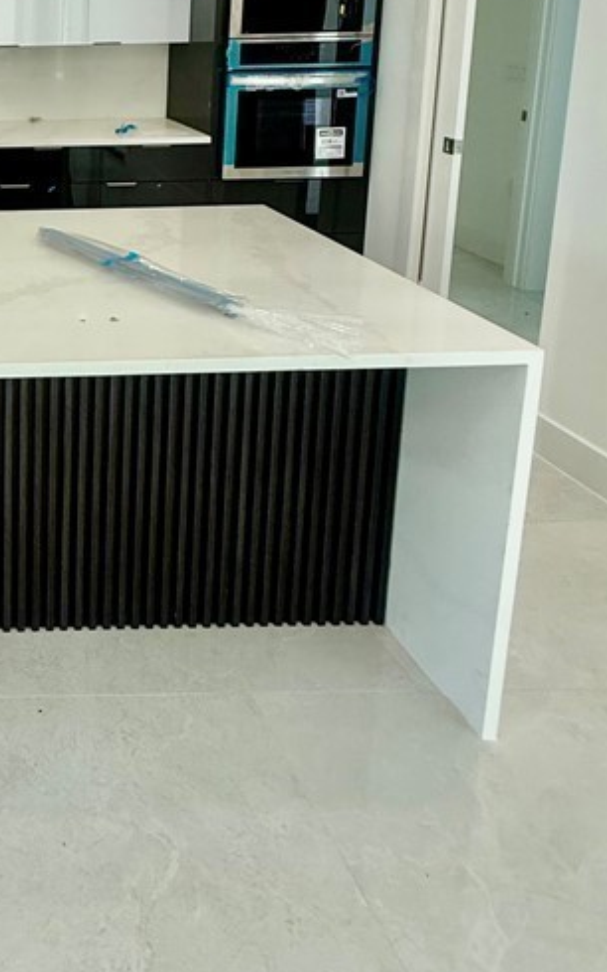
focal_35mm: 31
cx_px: -141
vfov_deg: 54.7
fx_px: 821
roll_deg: +1.1
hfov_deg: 32.6
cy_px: 129
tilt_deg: -7.3
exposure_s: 1/99
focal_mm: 2.22
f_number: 2.2
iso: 125
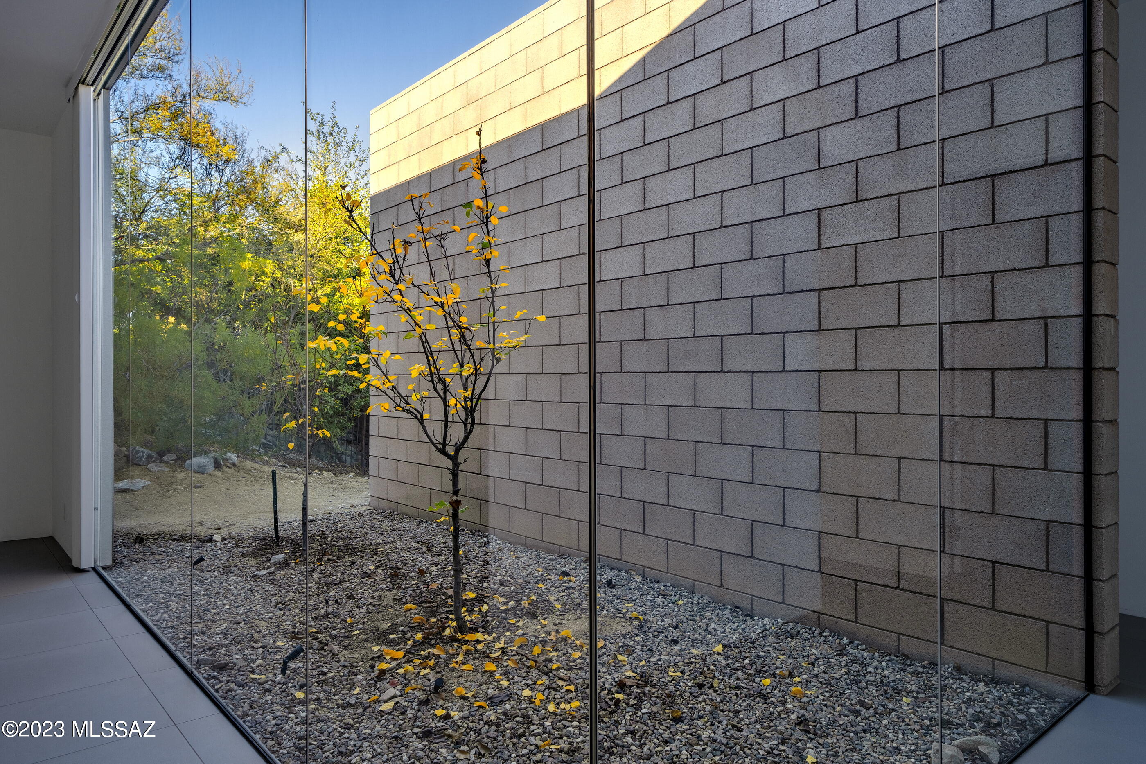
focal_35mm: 23
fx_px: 732
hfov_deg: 76.1
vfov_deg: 55.1
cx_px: 573
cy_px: 382
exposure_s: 1/250
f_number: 8
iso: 200
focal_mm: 23
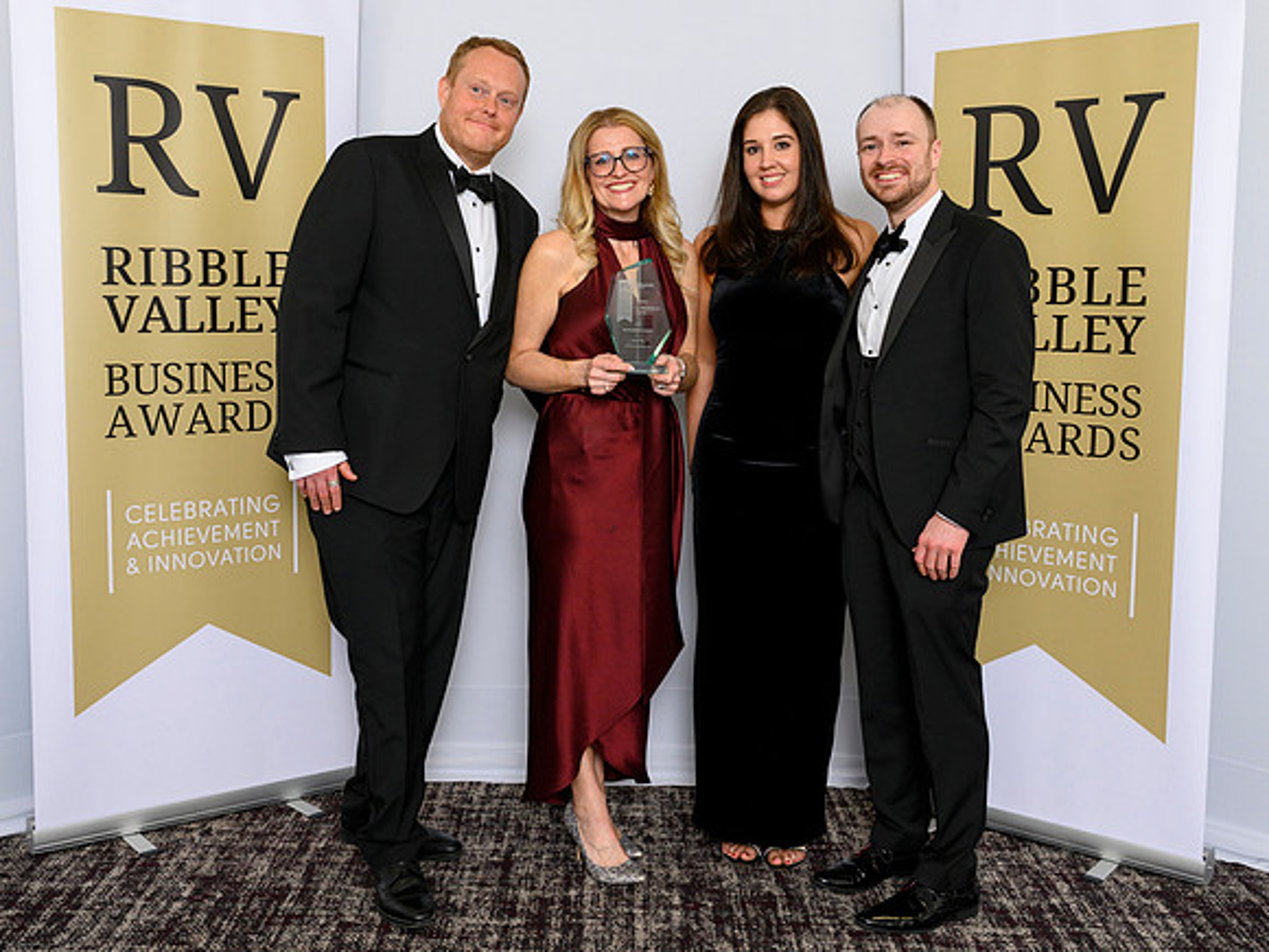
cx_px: 620
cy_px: 403
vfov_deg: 38.7
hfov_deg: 50.3
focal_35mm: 37
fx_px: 1350
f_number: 8
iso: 400
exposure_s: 1/125
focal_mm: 29
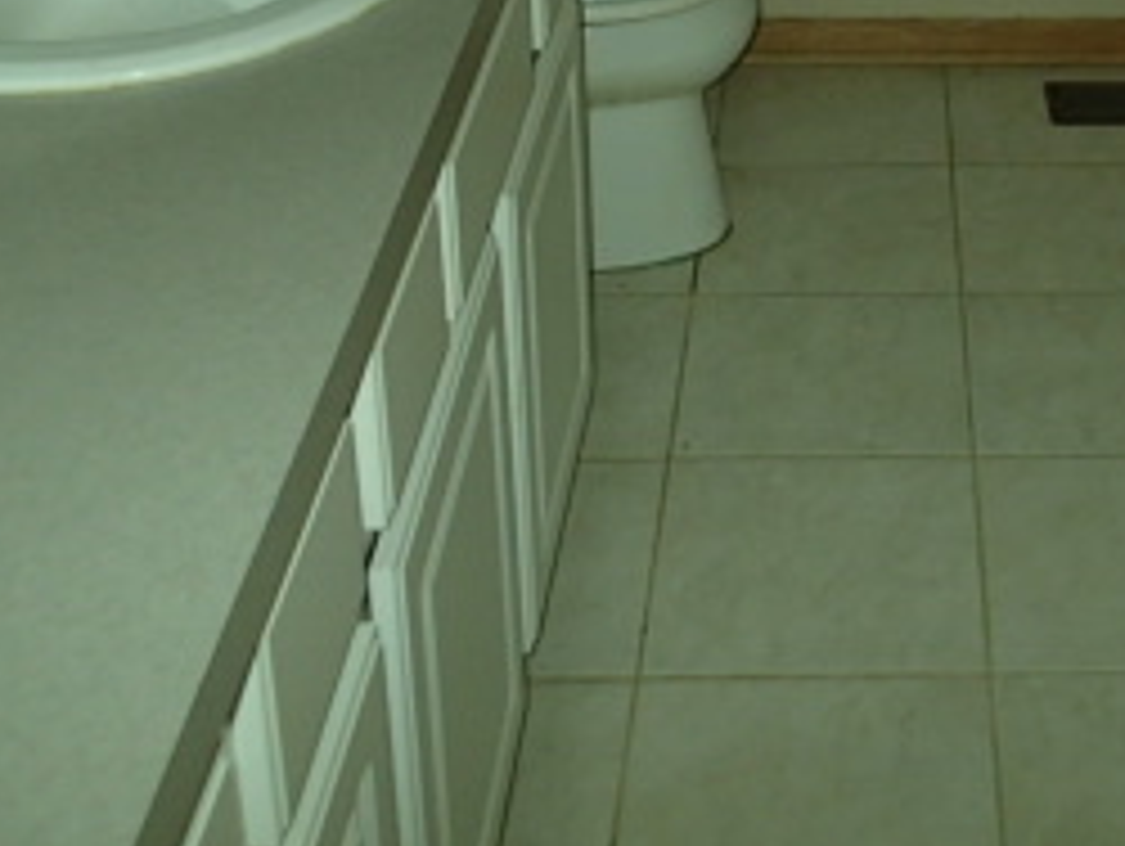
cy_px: -225
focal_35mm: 64
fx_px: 2082
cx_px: 900
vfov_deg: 21.1
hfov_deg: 29.5
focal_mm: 4.5
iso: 200
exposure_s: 1/30
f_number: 2
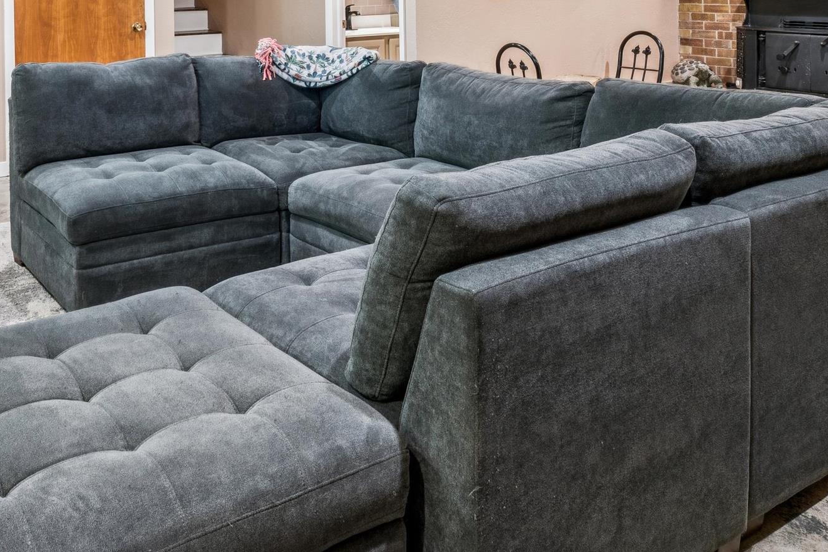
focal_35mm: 37
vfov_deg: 32.3
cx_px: 248
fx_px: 853
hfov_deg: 50.4
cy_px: -30
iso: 400
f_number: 13
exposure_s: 1/2.5
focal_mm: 15.9
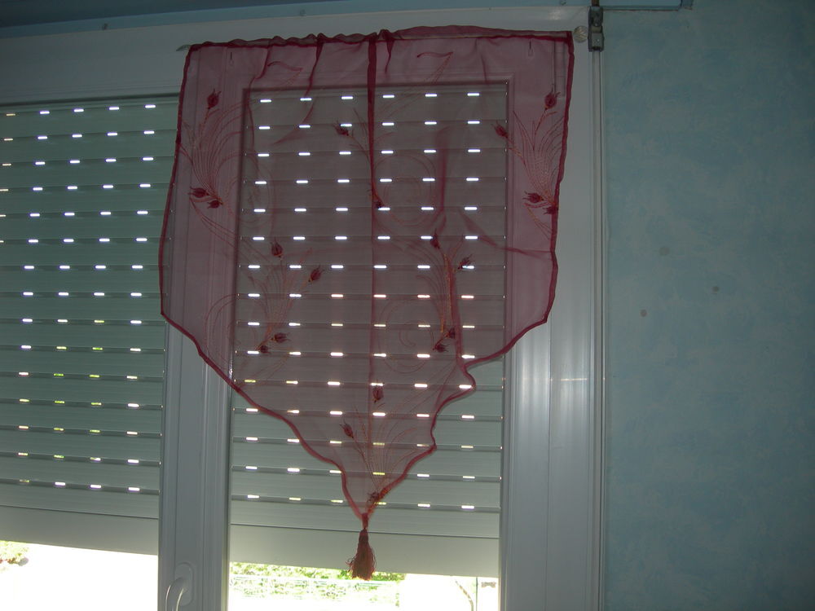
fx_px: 895
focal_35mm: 38
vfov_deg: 37.7
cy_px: 306
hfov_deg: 49.0
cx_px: 408
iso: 50
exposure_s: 1/60.1
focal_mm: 7.8
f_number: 2.8
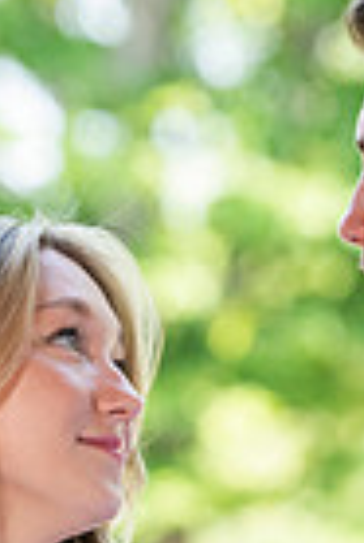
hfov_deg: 3.5
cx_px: 172
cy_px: 645
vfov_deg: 5.3
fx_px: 5885
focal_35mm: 389
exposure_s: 1/500
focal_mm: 120
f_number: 3.5
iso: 400
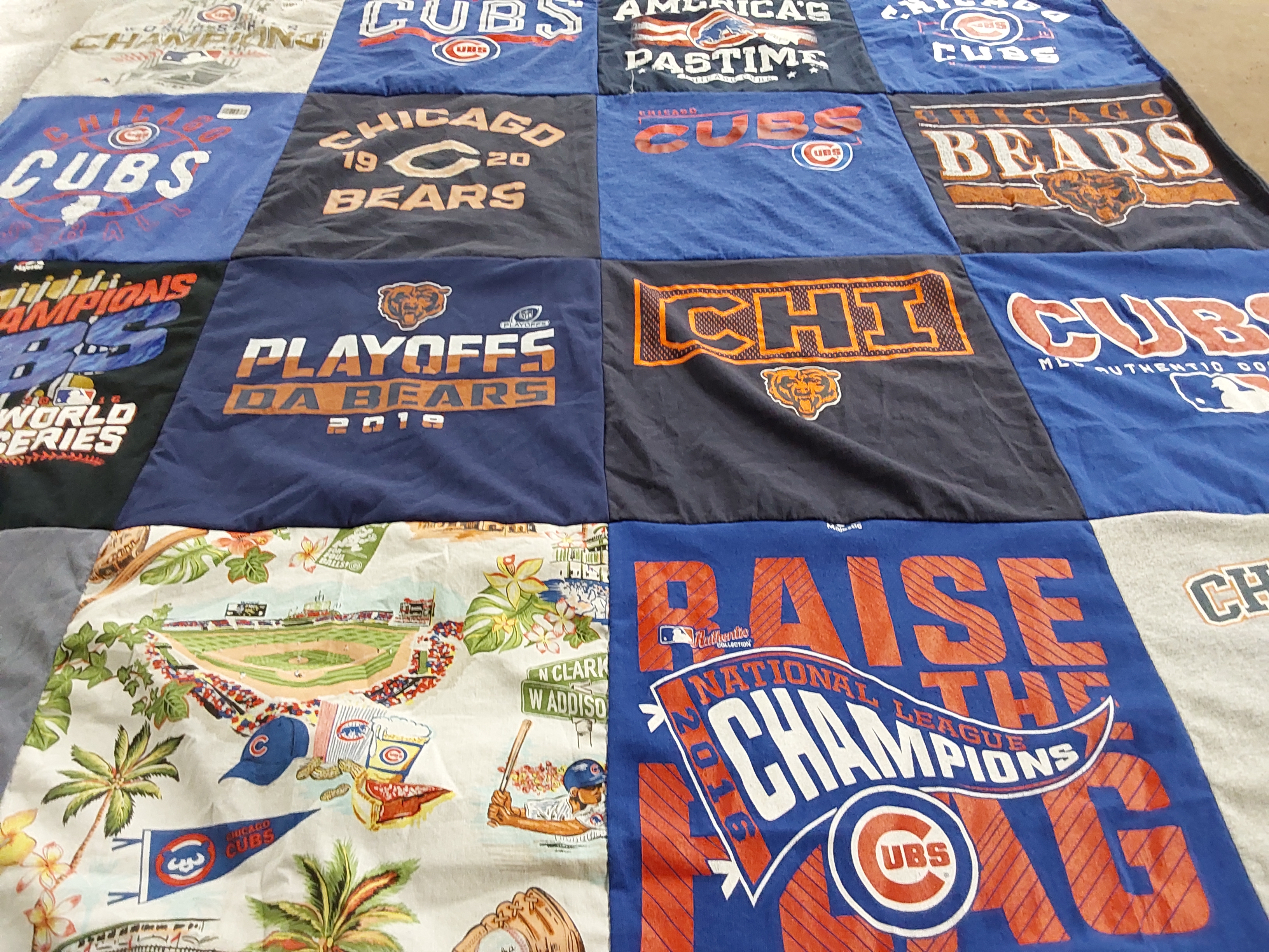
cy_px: 476
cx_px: 634
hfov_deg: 63.4
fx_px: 1026
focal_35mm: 28
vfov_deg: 49.7
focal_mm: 2.91
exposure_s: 1/60
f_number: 1.9
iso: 200
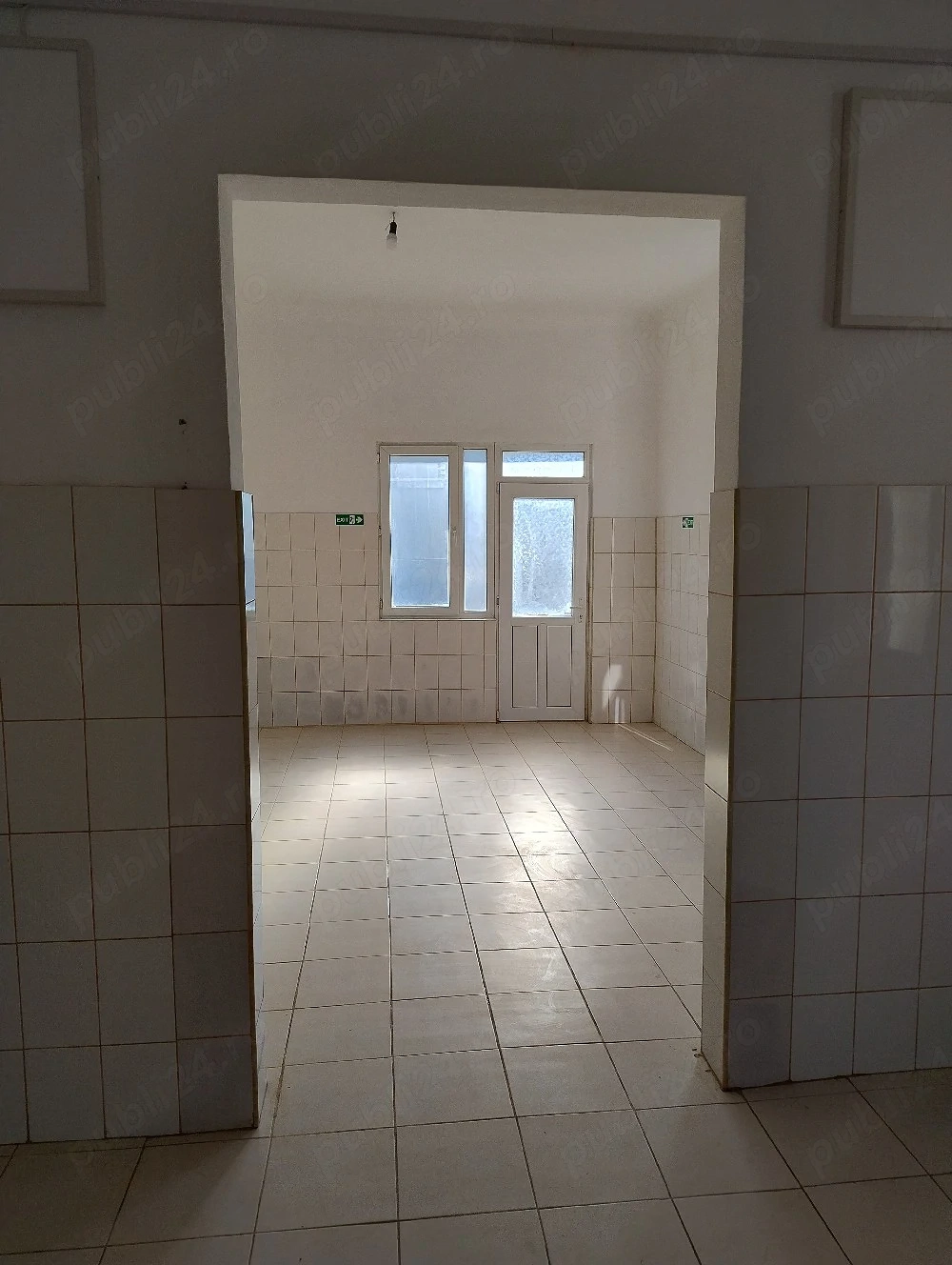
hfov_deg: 56.9
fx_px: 878
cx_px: 476
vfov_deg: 71.5
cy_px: 632
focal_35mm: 24
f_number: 1.8
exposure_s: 1/556
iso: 100
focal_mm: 5.56
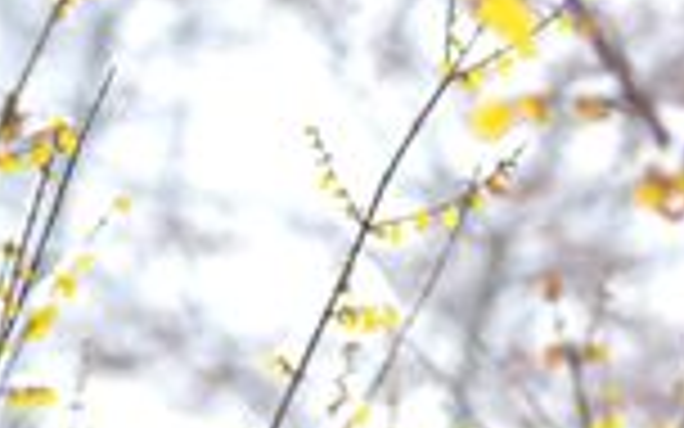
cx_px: 945
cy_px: 1117
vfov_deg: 3.4
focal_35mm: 380
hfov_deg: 5.5
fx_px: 7084
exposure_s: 1/320
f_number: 2.8
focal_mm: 70
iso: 125
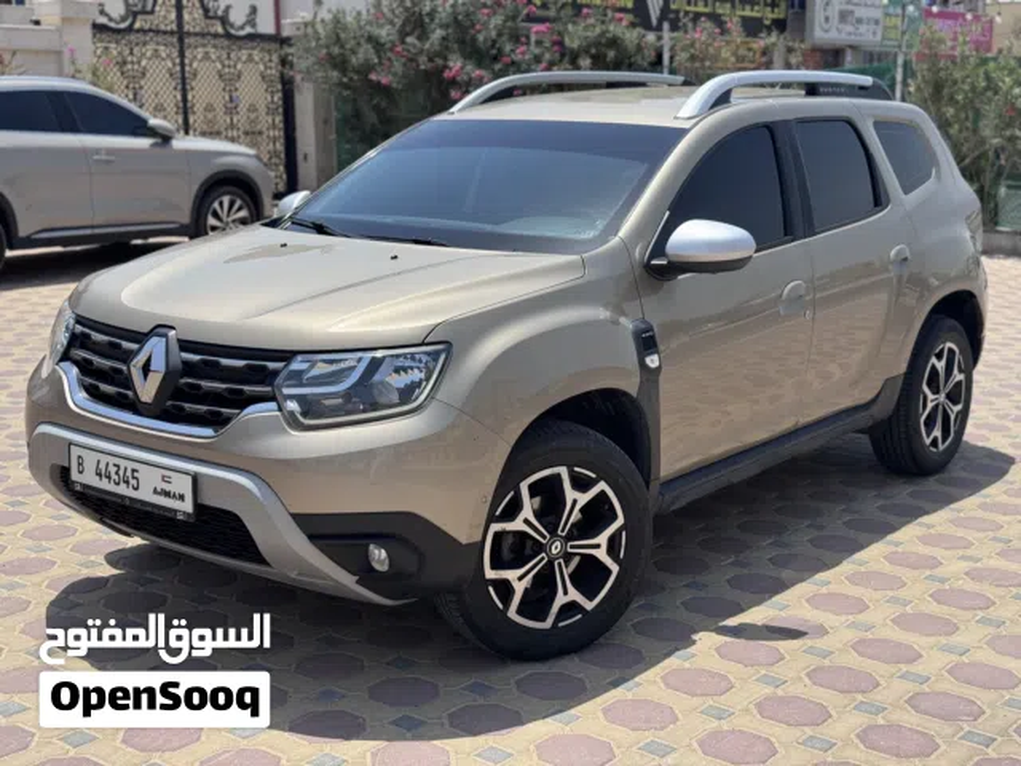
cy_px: 383
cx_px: 510
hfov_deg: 39.7
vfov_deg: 30.3
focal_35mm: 48
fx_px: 1416
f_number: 1.78
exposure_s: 1/4975
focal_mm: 6.76
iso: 64
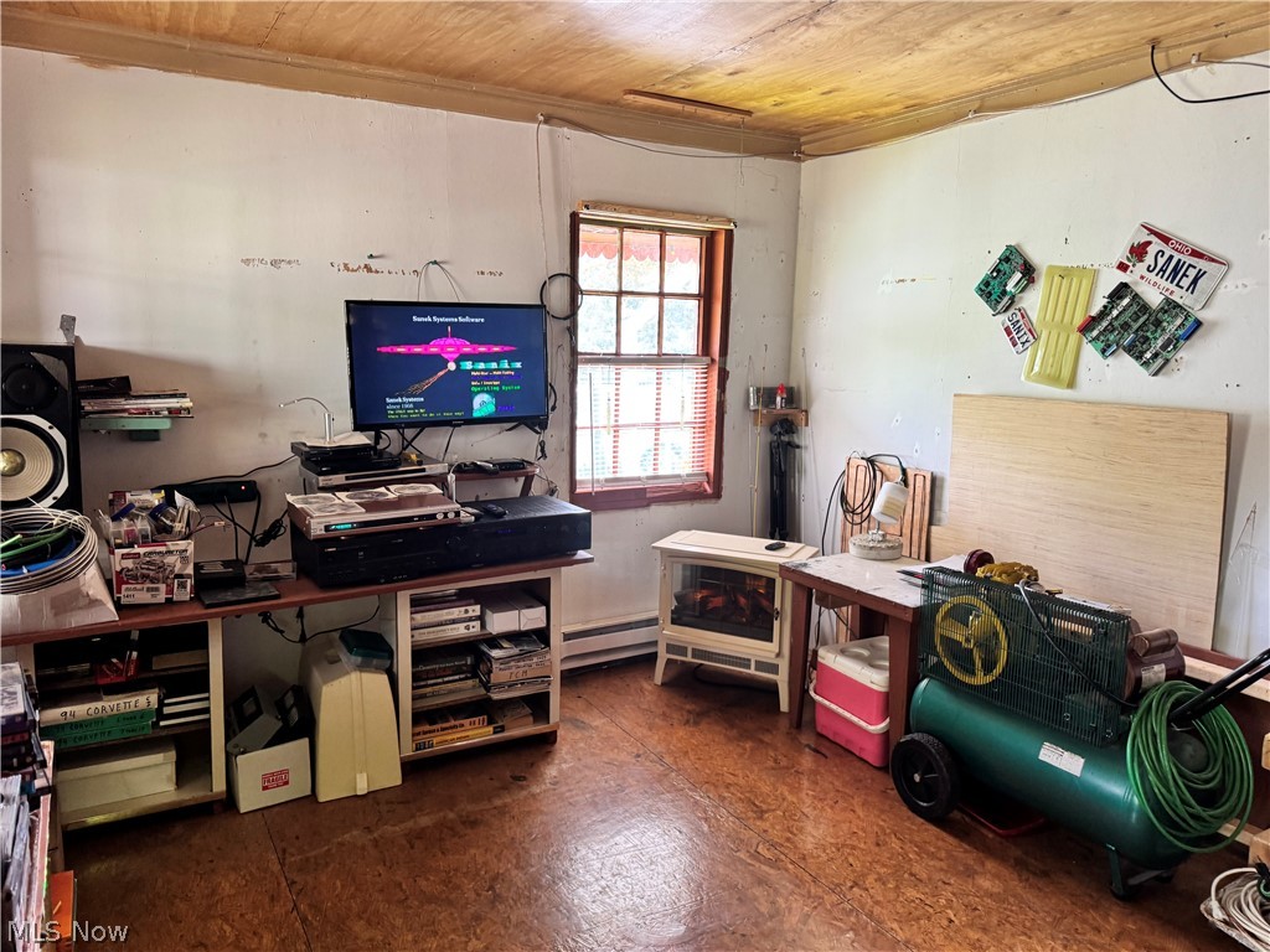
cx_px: 635
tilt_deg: -7.0
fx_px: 881
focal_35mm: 24
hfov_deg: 71.6
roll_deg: -0.4
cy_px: 476
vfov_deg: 56.8
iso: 200
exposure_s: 1/60
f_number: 1.78
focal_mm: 6.76
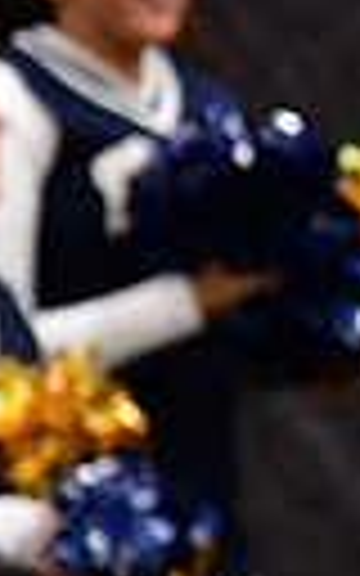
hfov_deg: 0.9
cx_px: 1192
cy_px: 398
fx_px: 21694
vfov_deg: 1.5
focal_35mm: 1382
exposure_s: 1/500
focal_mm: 200
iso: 4000
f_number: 3.5
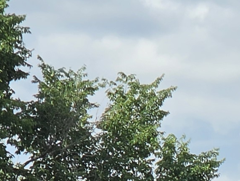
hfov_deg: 4.0
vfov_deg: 3.0
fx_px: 3351
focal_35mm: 483
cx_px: 595
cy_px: 455
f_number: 2.4
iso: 25
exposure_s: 1/492
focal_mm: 7
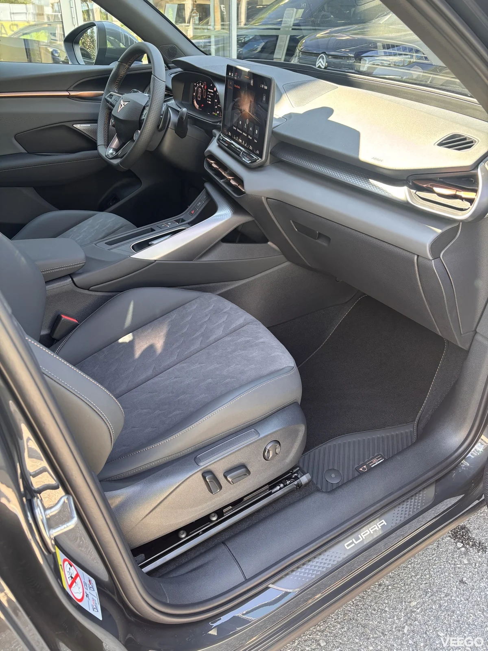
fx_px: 489
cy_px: 326
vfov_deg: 67.3
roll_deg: -1.7
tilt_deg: -29.4
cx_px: 244
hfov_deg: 53.1
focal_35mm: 26
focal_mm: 5.96
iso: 125
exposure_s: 1/121
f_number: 1.6
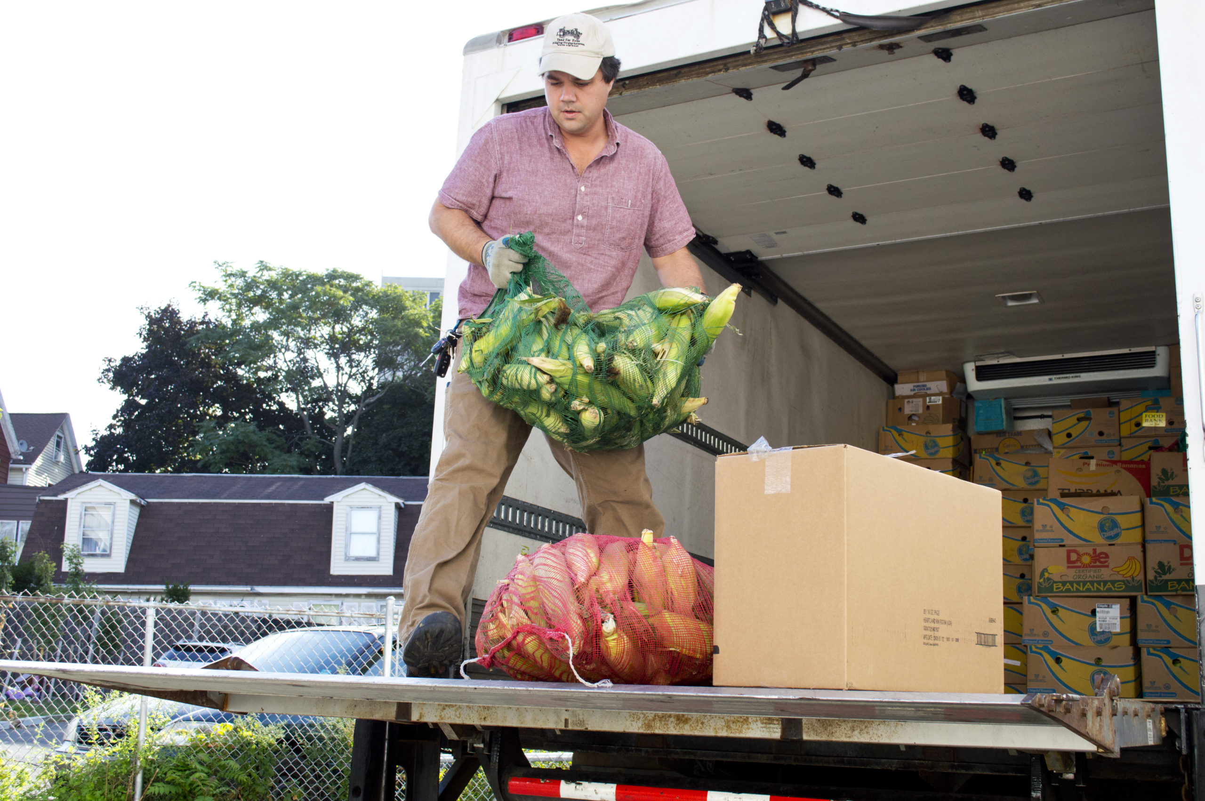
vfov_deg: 34.1
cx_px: 602
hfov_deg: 49.6
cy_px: 400
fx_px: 1304
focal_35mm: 39
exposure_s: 1/400
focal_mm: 26
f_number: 6.3
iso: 400
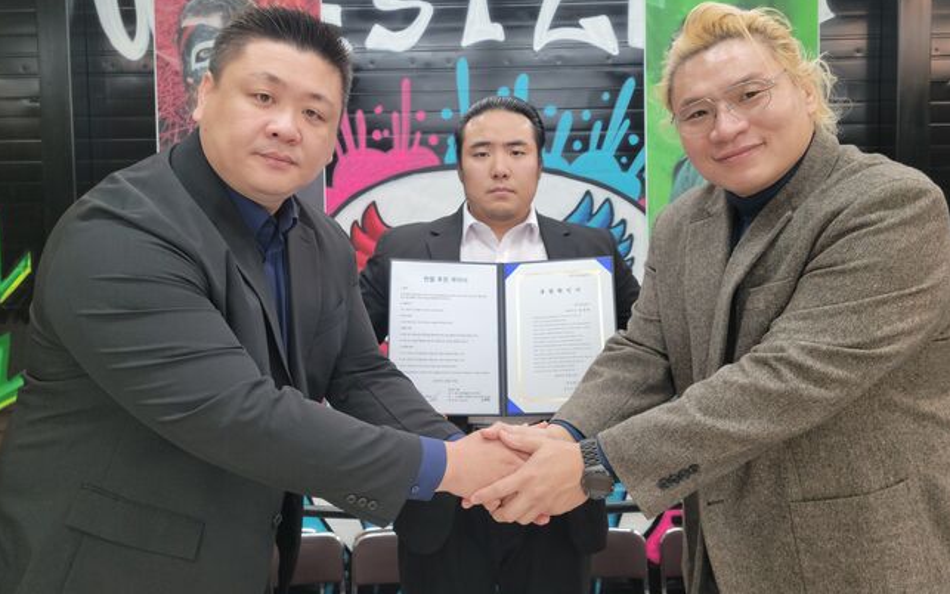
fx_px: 777
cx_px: 474
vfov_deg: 41.8
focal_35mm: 30
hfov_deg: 62.9
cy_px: 280
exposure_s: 1/60
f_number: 2
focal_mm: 5.9
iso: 125
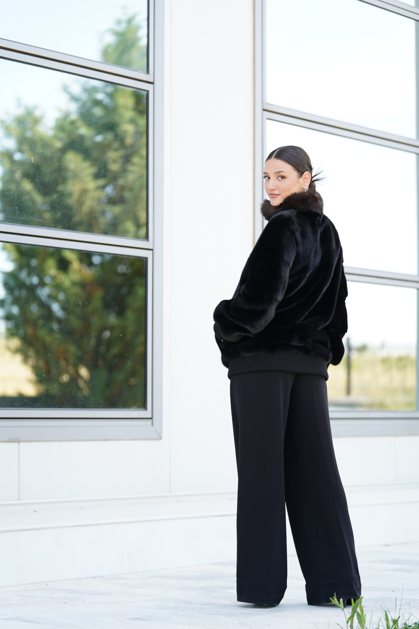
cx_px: 210
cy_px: 314
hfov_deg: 14.3
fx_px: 1676
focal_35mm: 96
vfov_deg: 21.2
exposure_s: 1/250
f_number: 2.8
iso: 160
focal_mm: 96
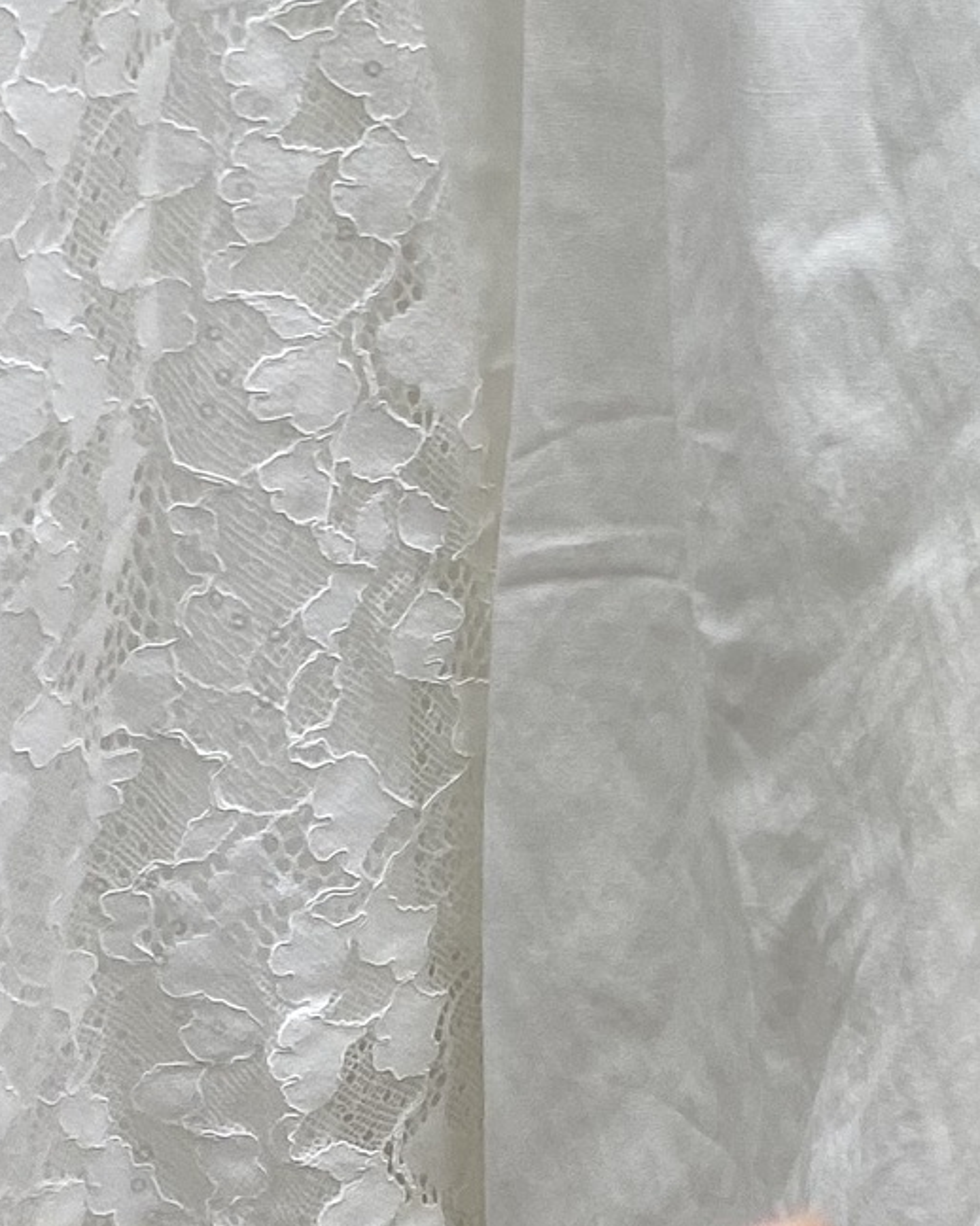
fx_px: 3410
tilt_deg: -14.9
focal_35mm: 94
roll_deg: -0.9
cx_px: 1175
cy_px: 28
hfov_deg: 15.7
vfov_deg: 19.8
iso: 50
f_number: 1.8
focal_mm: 4.25
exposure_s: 1/100
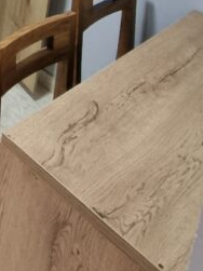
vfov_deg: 23.7
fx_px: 415
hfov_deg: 19.4
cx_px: -177
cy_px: -184
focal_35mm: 53
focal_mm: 2.2
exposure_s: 1/30
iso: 400
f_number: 2.2
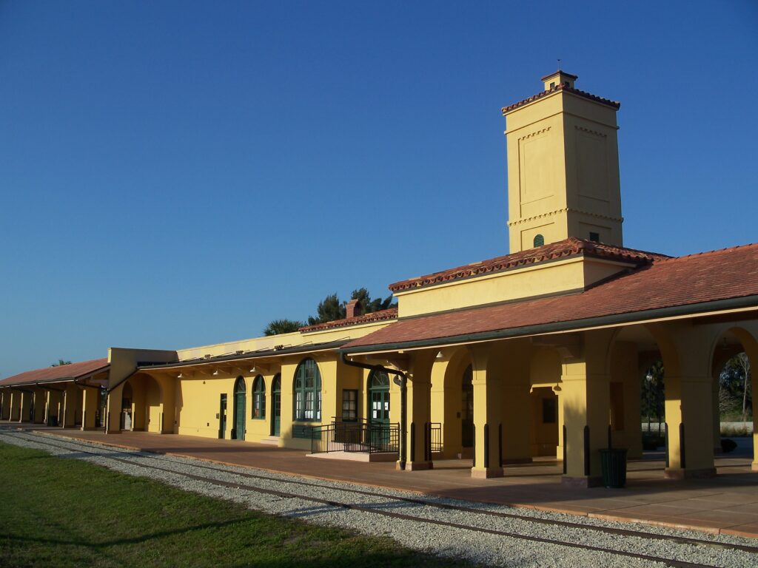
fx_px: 810
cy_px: 284
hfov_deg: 50.1
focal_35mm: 37
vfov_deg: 38.7
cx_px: 379
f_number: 4
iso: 64
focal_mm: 7.8
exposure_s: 1/640
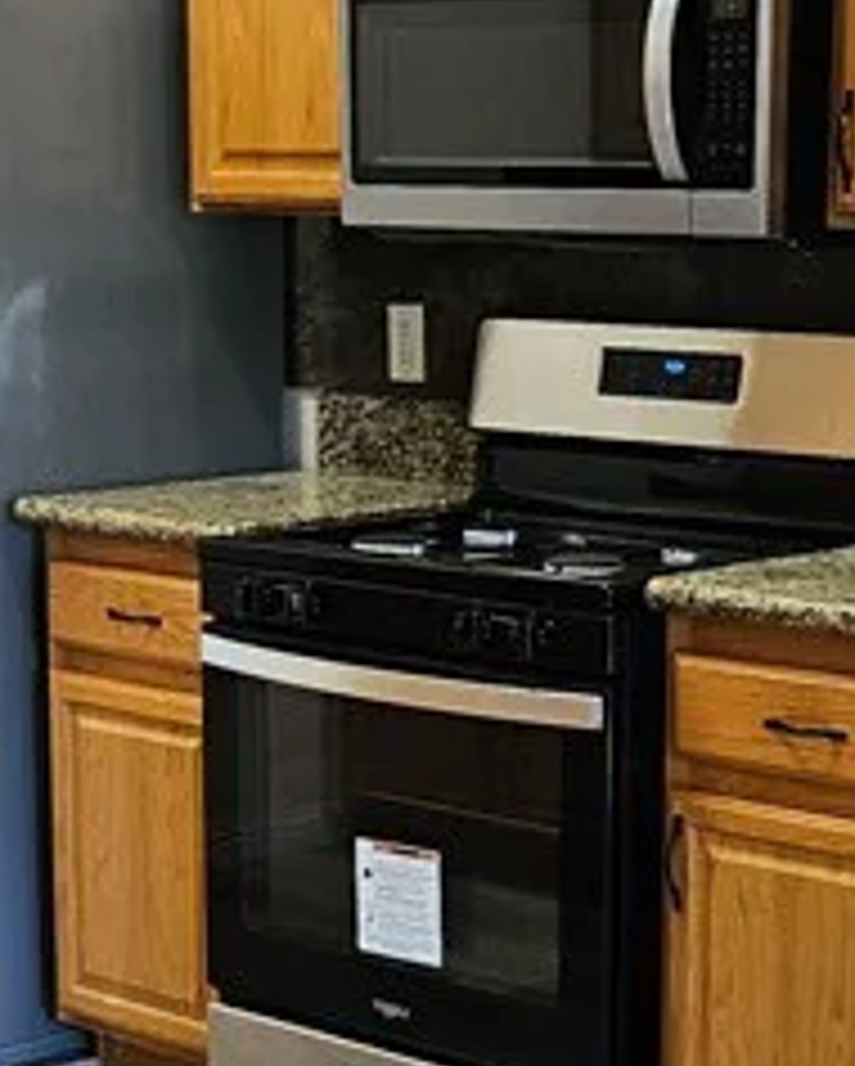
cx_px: 392
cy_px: 864
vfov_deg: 19.5
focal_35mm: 97
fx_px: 3064
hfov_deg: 15.9
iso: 250
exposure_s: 1/120
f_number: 1.8
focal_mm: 5.4
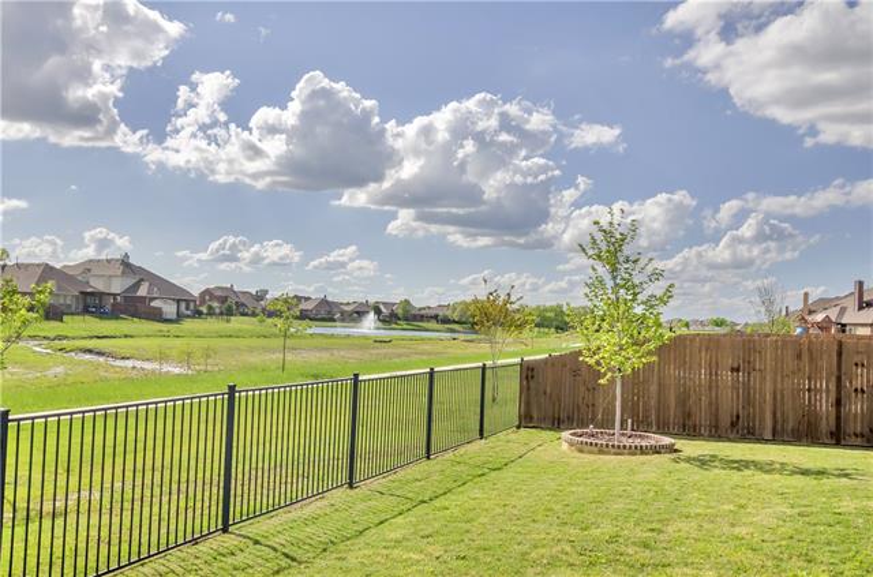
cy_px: 288
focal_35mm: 36
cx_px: 436
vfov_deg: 36.7
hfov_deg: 53.3
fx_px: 871
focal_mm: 24
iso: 200
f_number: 4
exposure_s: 1/4000
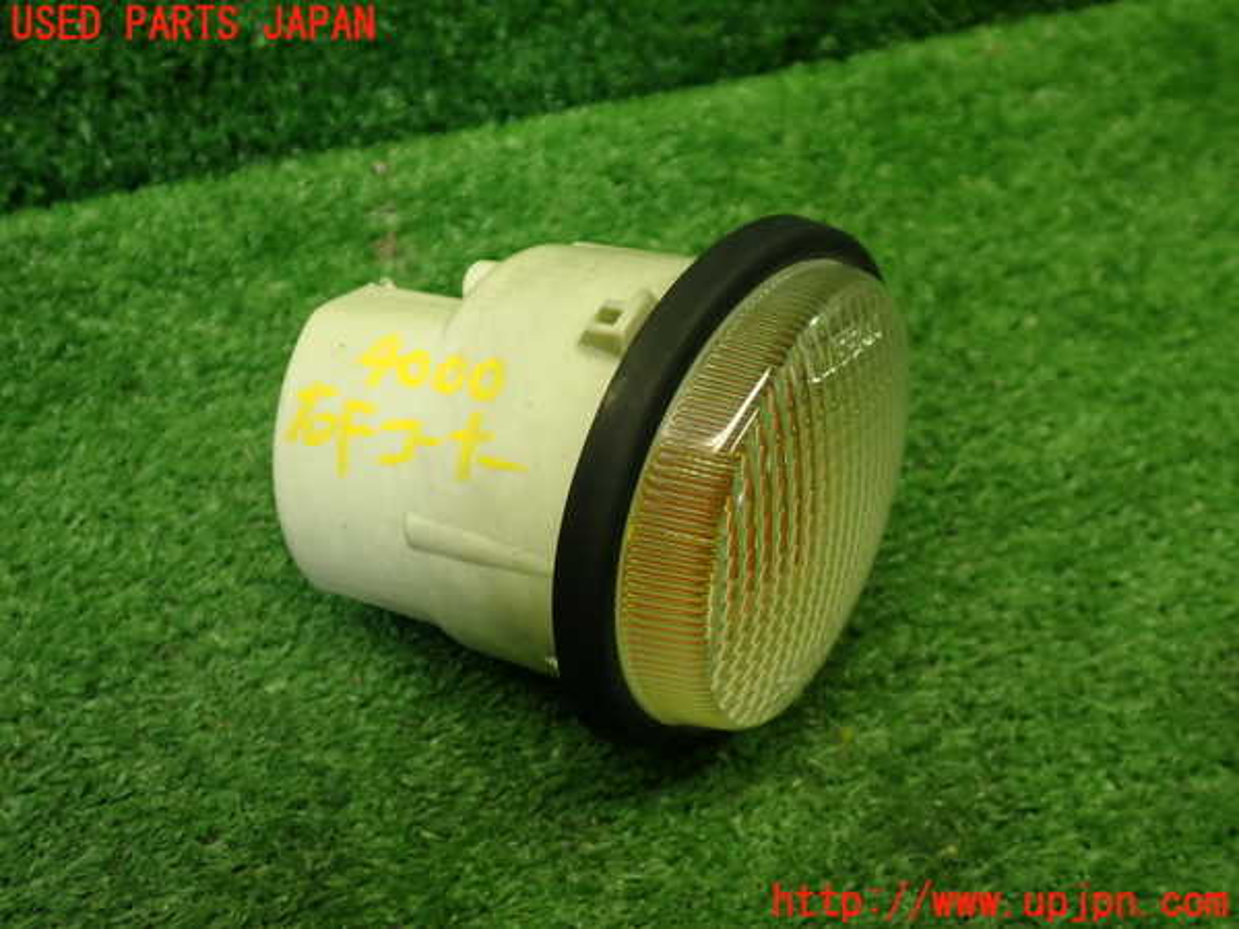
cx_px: 620
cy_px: 464
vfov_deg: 37.7
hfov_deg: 49.0
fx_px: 1360
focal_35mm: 38
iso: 200
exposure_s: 1/40
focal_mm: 6.83
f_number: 2.7
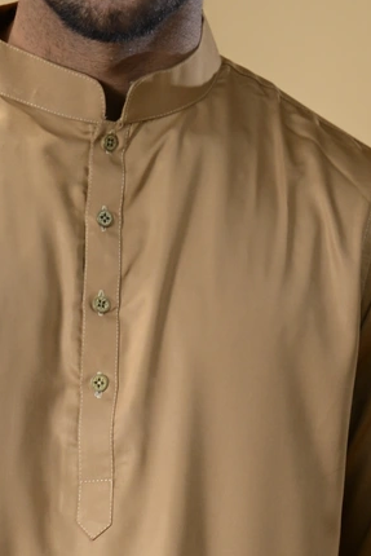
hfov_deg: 3.9
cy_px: 1028
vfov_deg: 5.8
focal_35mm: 350
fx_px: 5406
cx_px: 39
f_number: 2.8
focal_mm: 59
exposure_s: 1/125
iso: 160
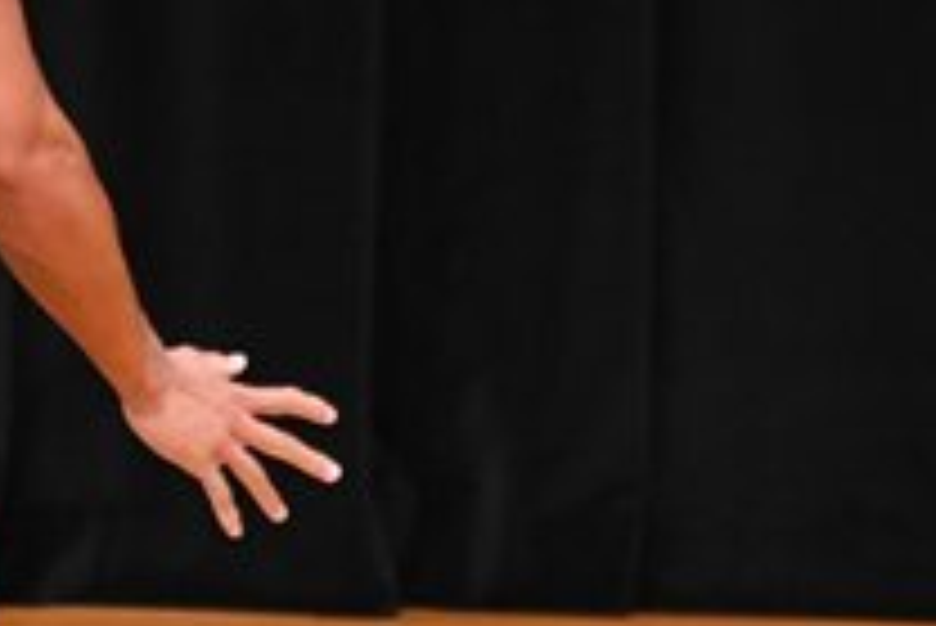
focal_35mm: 1060
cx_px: -331
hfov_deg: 1.9
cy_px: 293
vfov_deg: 1.3
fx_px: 27578
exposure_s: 1/400
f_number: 5.6
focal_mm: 190
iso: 4000
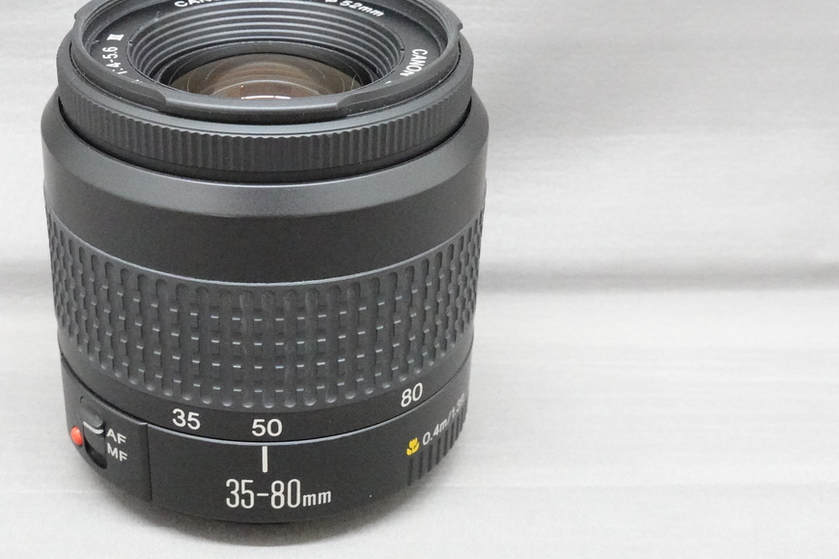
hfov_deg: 34.3
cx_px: 310
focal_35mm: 58
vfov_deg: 23.4
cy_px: 238
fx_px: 1351
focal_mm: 15.59
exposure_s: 1/40
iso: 6400
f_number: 8
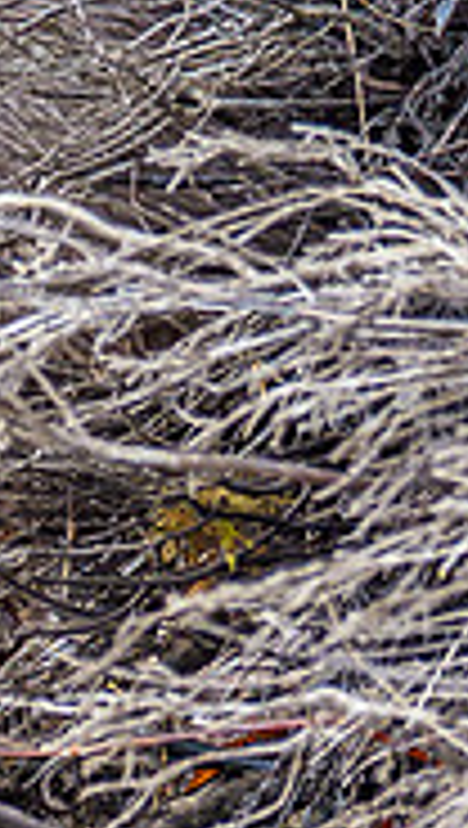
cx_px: -434
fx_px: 64711
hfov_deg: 0.4
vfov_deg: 0.7
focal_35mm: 2944
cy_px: 6
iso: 800
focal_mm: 300
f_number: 4
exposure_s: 1/250
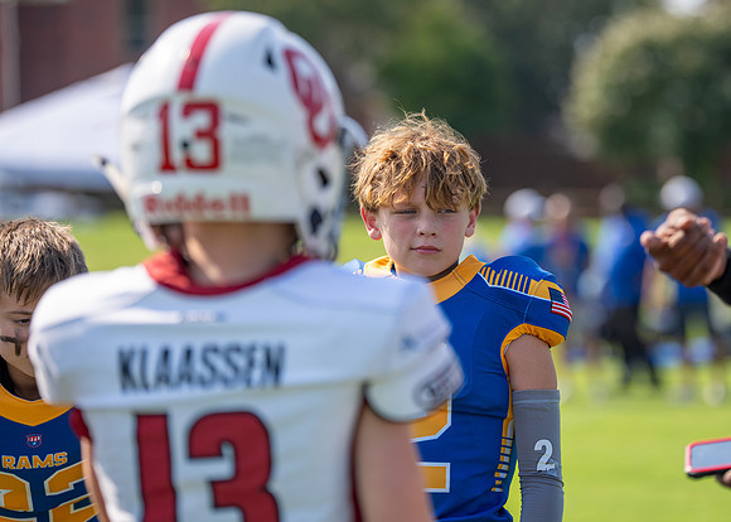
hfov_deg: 12.0
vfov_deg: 8.6
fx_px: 3489
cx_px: 454
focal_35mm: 168
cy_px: 226
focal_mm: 138
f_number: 2.8
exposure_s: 1/2500
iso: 160
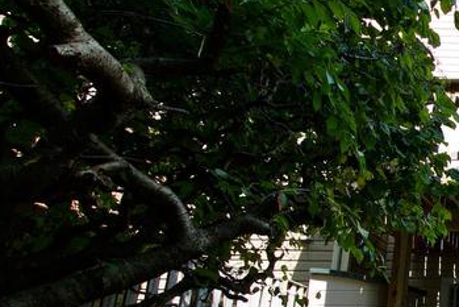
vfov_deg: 30.2
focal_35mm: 44
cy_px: 213
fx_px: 561
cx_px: 608
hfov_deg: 32.4
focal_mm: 10
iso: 1250
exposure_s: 1/800
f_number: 7.1
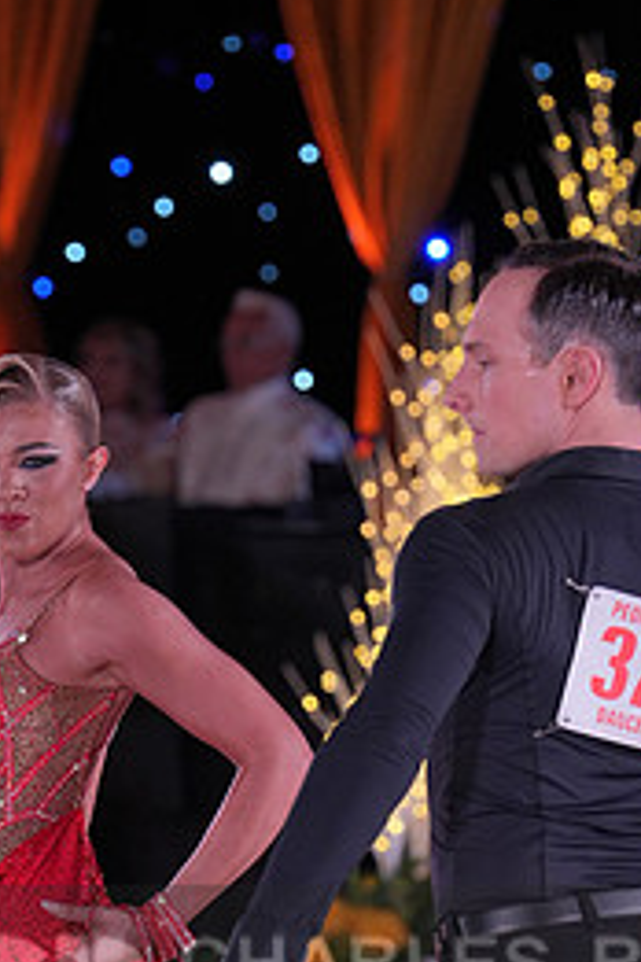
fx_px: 8546
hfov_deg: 4.3
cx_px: 407
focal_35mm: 320
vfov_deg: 6.4
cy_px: 1010
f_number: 4
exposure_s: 1/400
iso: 1000
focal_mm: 144
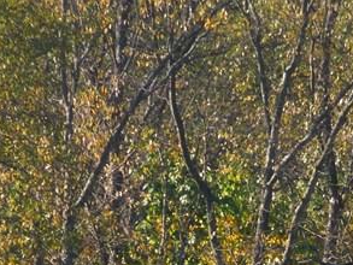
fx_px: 12487
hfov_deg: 1.6
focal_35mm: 1224
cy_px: 404
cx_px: 265
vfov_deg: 1.2
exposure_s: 1/125
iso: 140
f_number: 5.9
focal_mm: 63
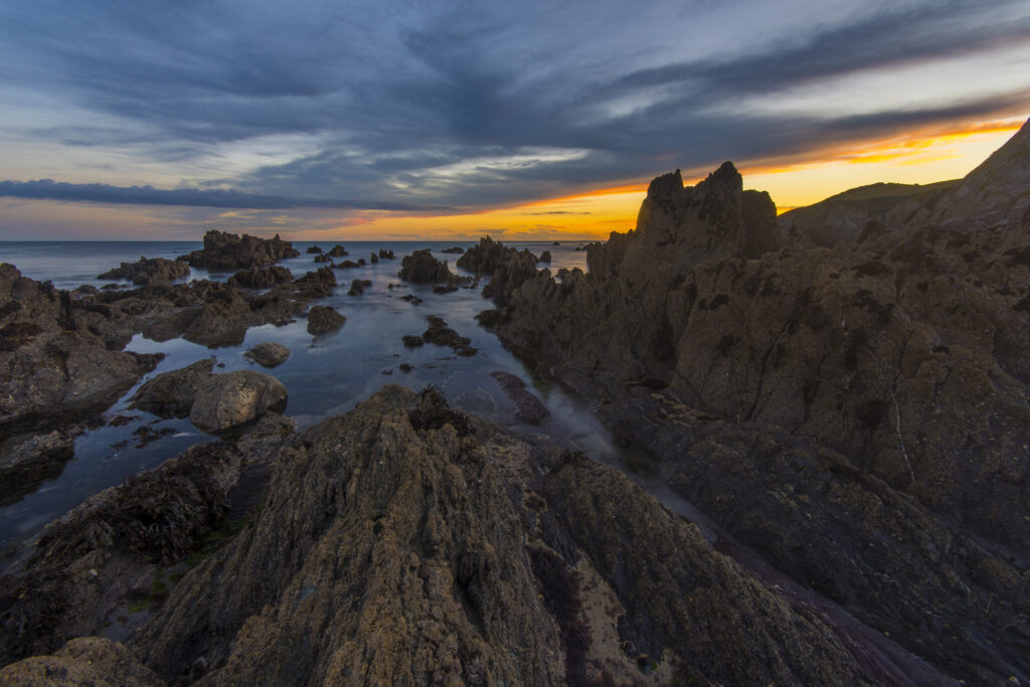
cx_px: 515
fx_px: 429
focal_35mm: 15
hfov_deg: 100.4
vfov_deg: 77.3
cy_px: 344
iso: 100
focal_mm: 10
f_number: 14
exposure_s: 1
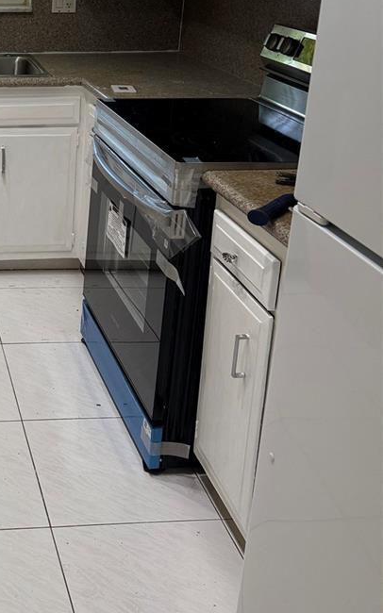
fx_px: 785
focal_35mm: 47
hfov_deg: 25.4
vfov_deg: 41.1
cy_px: 138
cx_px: -41
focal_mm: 6.76
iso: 250
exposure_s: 1/120
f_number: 1.78
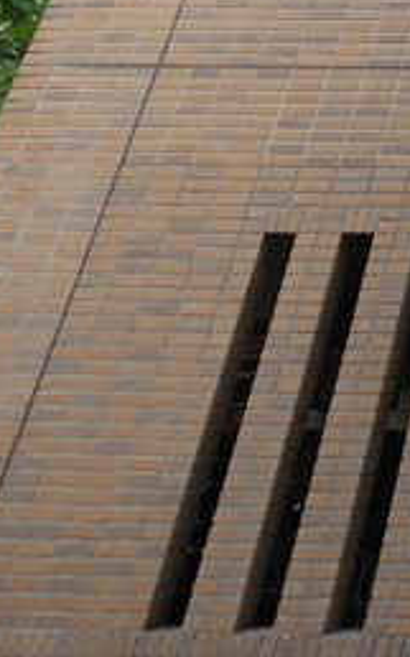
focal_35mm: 59
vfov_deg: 25.1
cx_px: 950
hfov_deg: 14.9
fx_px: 1056
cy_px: -359
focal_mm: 7
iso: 200
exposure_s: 1/60
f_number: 4
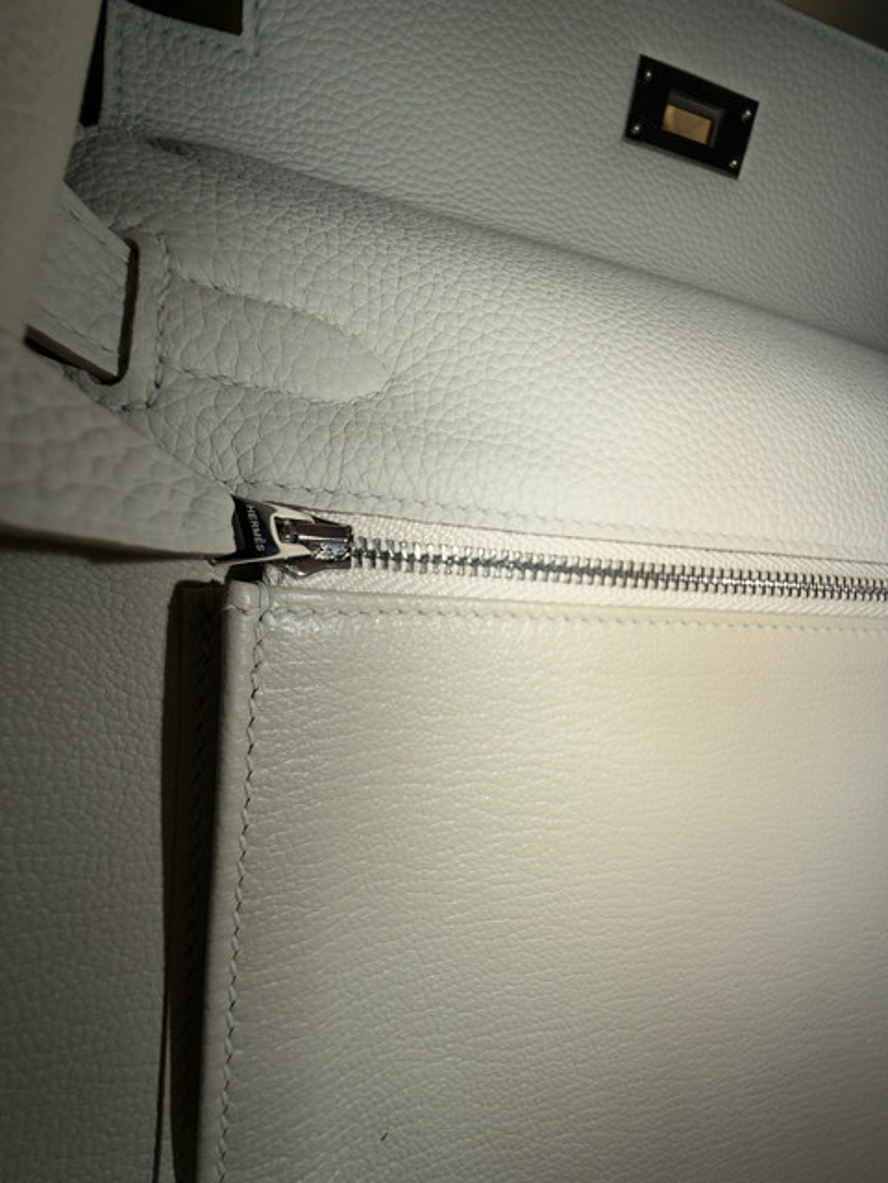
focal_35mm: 14
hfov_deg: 85.7
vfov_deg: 102.1
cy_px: 592
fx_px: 479
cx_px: 444
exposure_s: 1/217
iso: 16
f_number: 2.2
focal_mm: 2.22
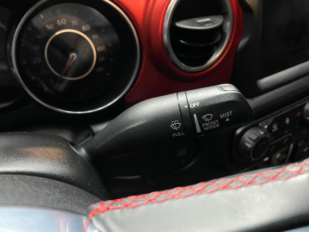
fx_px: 232
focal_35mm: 26
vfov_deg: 53.1
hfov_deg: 67.3
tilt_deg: -36.3
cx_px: 154
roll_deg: +0.4
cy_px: 116
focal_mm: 4.2
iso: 1000
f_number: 1.6
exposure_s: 1/30
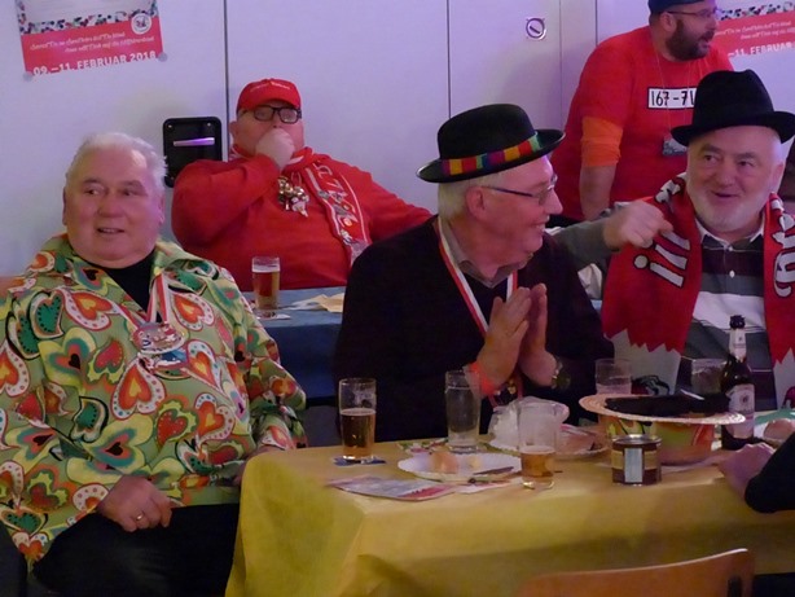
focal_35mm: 121
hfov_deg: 16.3
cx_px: 398
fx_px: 2780
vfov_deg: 12.3
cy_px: 298
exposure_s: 1/40
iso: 3200
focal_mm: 21.8
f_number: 2.8
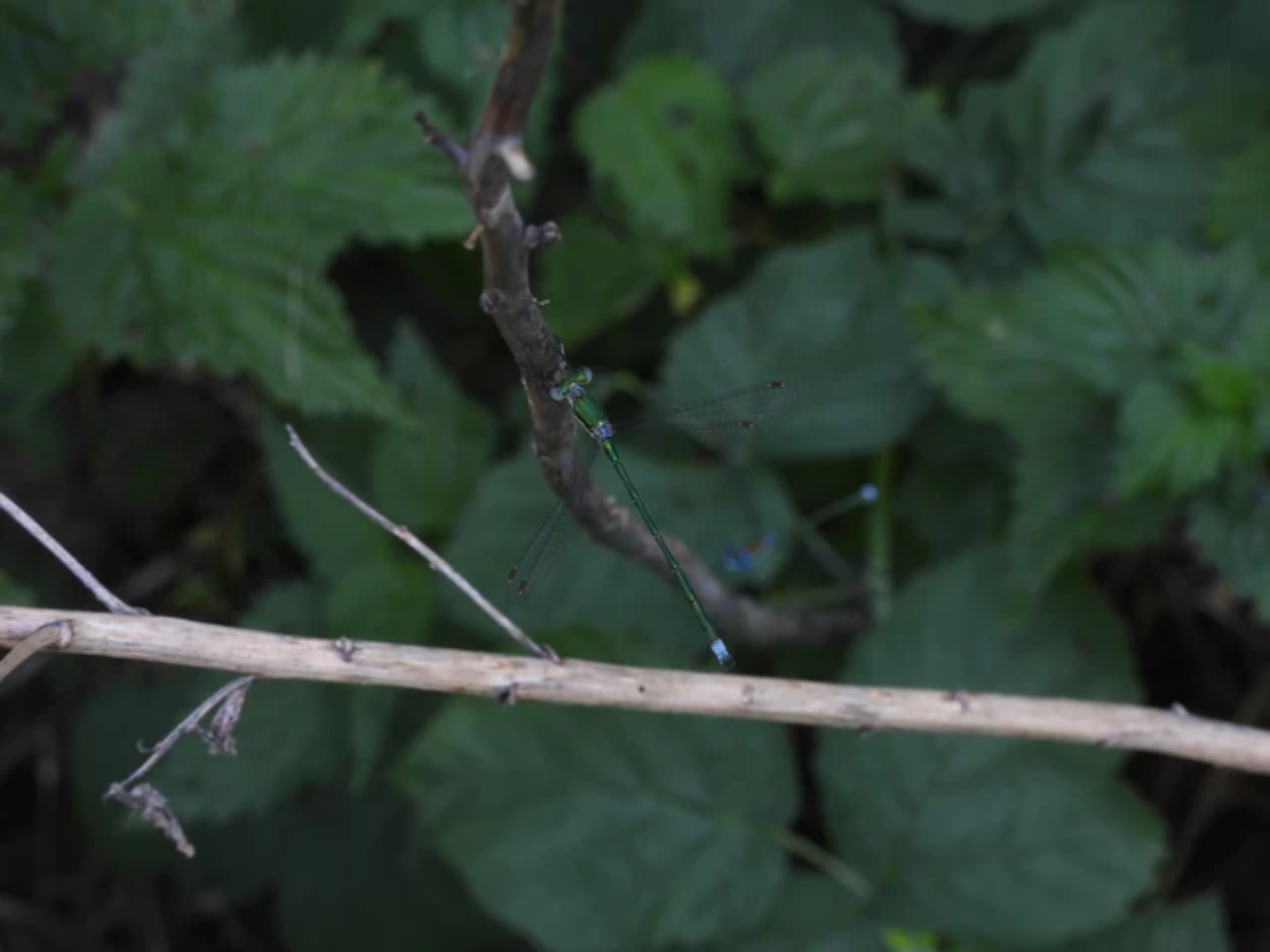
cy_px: 476
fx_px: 4586
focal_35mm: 125
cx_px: 635
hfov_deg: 15.8
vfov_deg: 11.9
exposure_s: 1/60
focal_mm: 22.3
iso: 100
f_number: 5.6
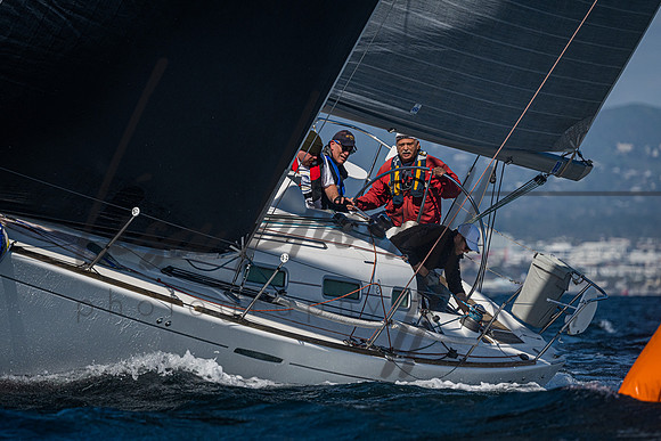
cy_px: 221
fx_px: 6789
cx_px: 333
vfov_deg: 3.7
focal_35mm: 370
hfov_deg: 5.6
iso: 400
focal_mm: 320
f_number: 6.3
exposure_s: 1/6400
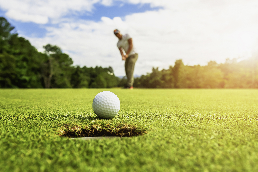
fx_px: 290
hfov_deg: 47.9
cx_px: 129
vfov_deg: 33.0
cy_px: 86
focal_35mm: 40
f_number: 7.1
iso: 100
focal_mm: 27
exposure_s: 1/1000
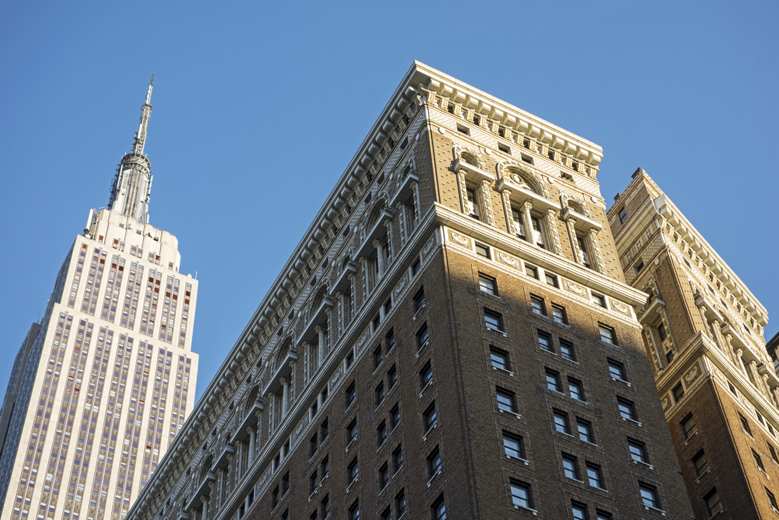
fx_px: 1320
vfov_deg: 22.3
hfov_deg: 32.9
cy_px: 260
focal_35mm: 61
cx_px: 390
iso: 80
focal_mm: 22.49
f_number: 5
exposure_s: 1/160
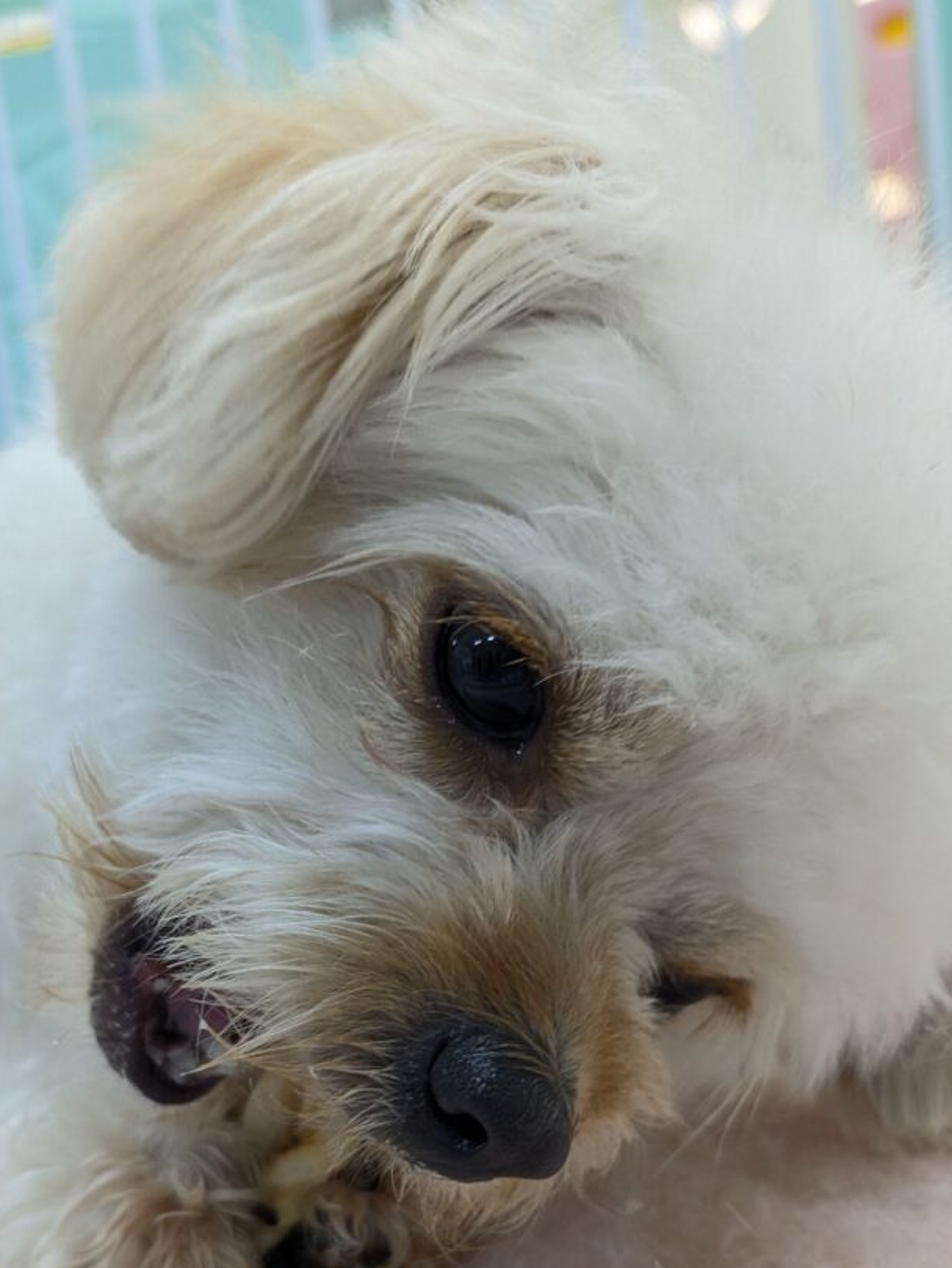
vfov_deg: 45.9
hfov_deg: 35.7
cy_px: 874
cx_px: 338
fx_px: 1466
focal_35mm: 40
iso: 139
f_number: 1.73
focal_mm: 4.38
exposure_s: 1/99.9
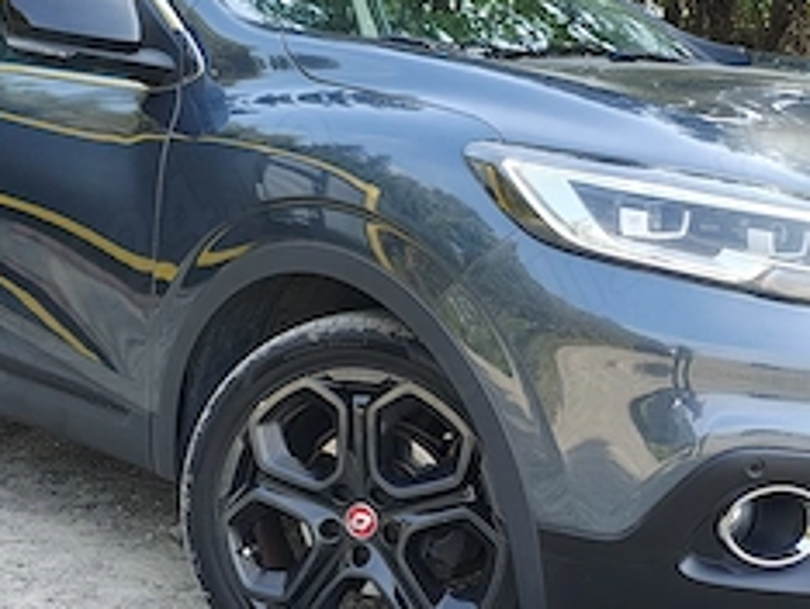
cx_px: 350
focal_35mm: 64
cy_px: 311
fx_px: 1499
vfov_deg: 23.0
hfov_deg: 30.2
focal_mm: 5.89
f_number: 1.4
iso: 100
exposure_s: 1/224
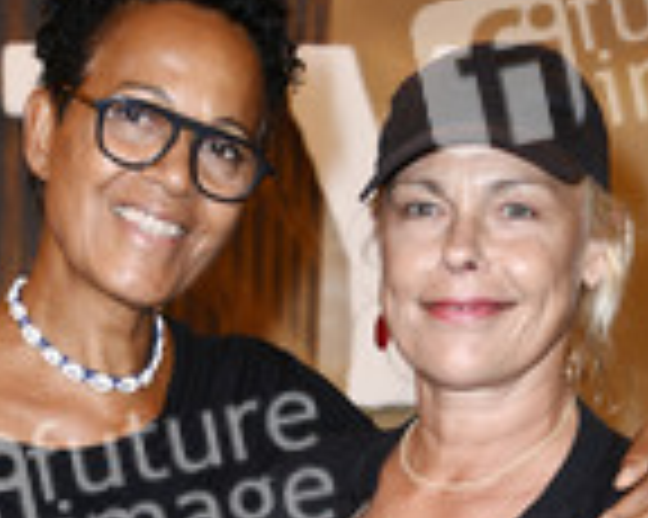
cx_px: 234
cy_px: 725
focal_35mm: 188
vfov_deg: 8.1
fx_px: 3603
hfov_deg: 10.3
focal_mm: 72
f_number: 5.6
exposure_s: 1/250
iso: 640
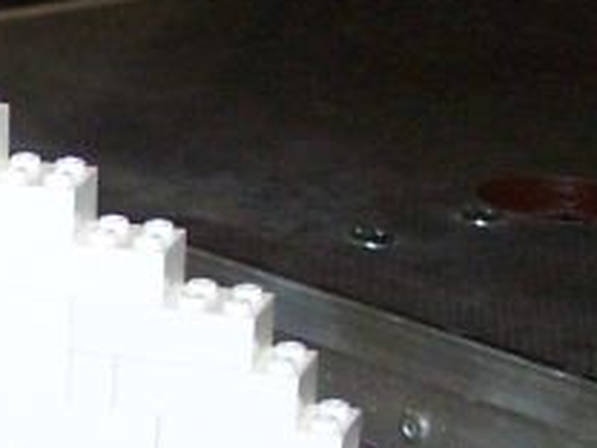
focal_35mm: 291
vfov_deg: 5.1
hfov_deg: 6.6
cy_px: 347
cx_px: -542
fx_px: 5019
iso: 140
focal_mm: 9.8
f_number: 3.1
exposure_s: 1/60
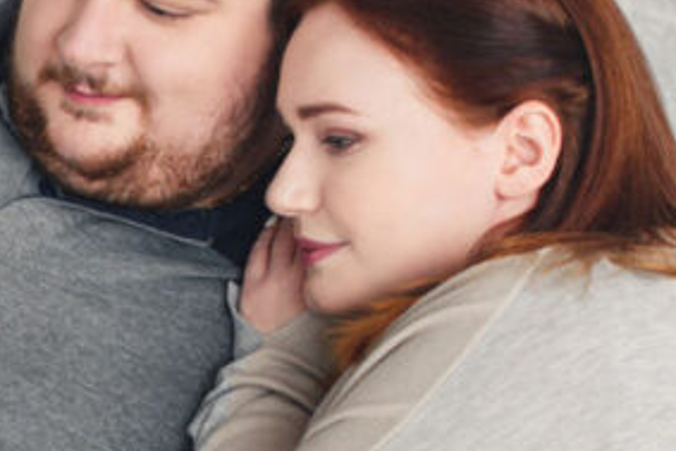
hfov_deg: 11.0
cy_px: 397
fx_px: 3400
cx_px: -241
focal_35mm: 181
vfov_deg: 7.6
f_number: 3.2
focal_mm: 50
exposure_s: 1/200
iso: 320
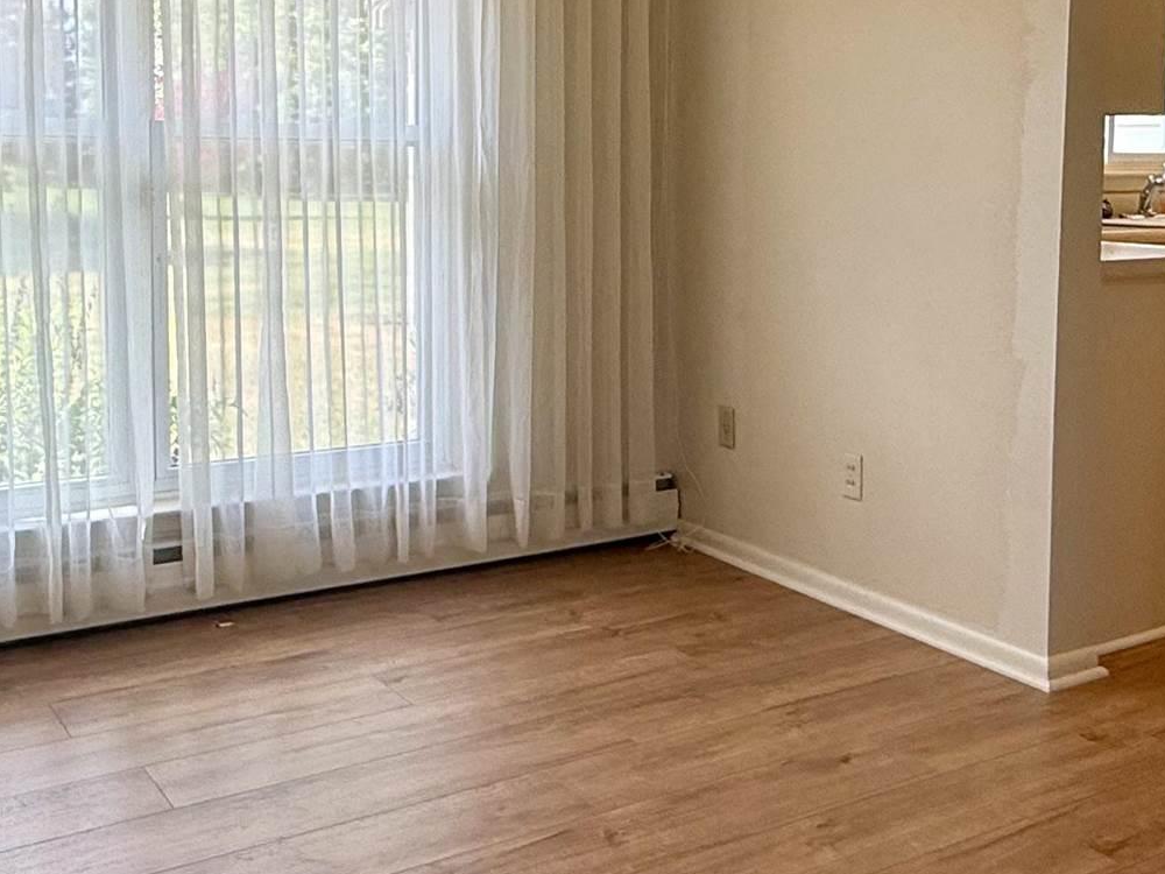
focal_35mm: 43
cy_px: 276
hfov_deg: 43.8
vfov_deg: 33.2
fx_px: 1447
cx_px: 612
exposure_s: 1/155
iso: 50
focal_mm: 2.22
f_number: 2.2
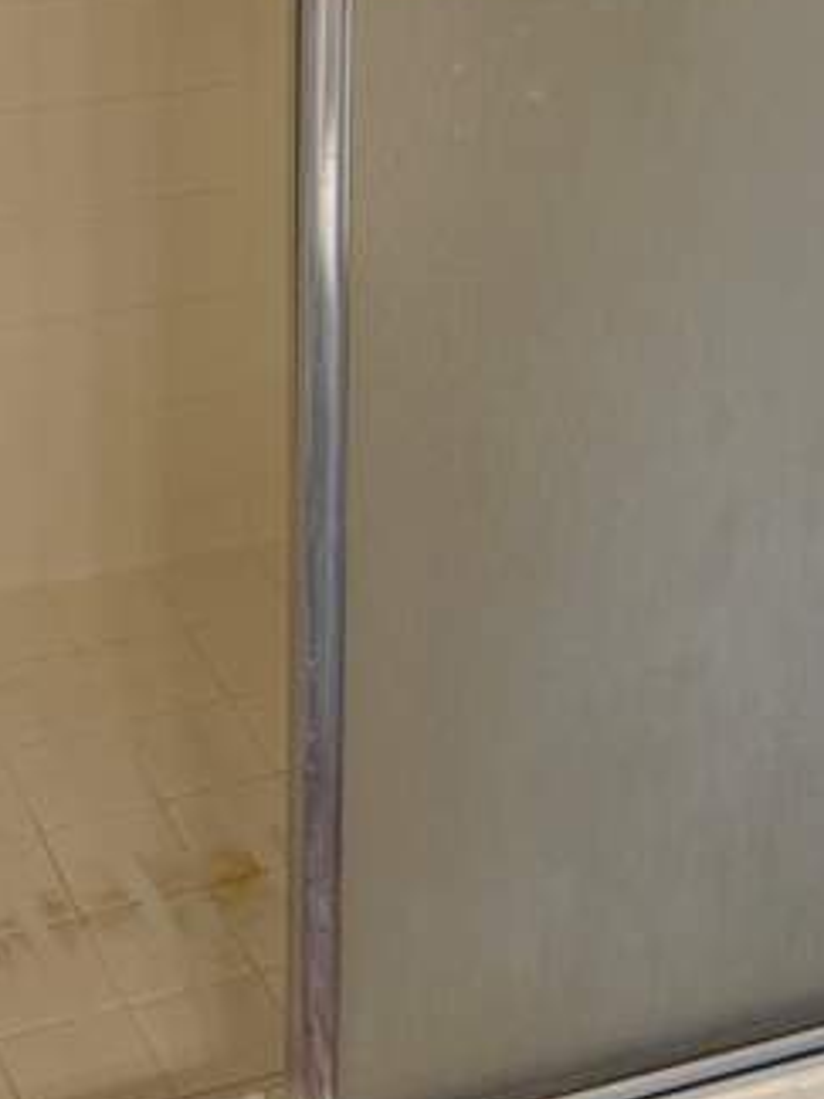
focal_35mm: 79
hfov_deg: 18.3
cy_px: -244
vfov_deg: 22.6
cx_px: 47
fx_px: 2507
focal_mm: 6.76
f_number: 1.78
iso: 160
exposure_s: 1/60
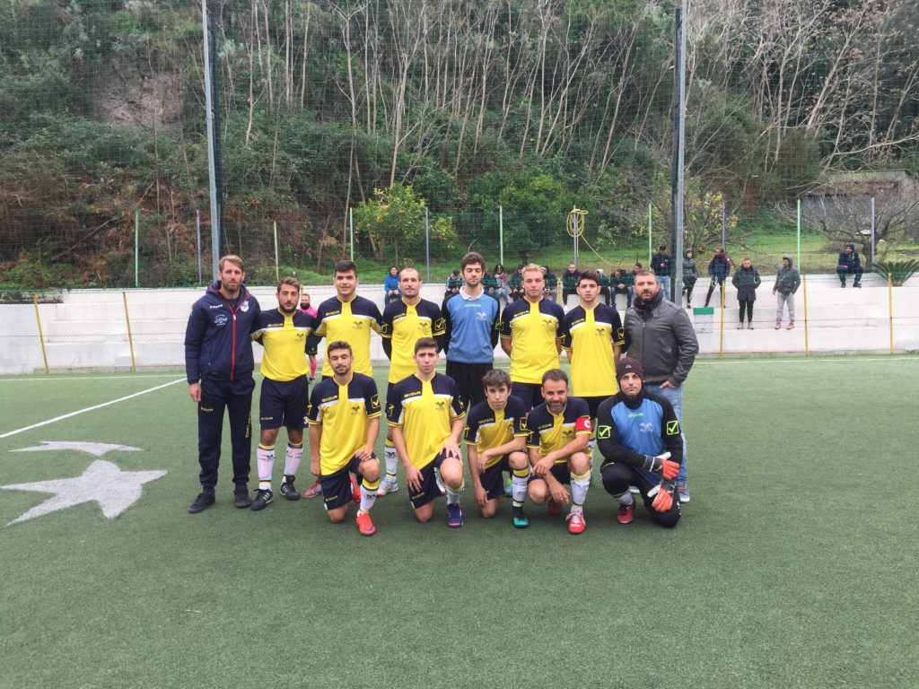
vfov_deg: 48.2
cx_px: 460
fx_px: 770
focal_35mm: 29
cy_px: 344
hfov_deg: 61.7
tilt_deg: -2.7
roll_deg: +0.4
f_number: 2.2
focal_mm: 4.15
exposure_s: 1/148
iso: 32
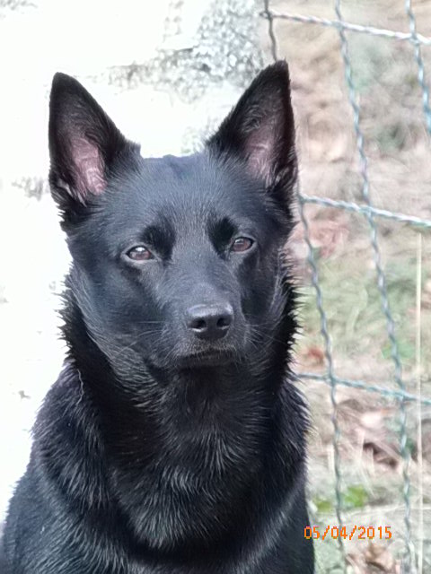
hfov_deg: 4.1
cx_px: 216
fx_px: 6043
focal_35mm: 364
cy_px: 287
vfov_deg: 5.4
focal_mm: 64.5
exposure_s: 1/160
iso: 800
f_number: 5.1
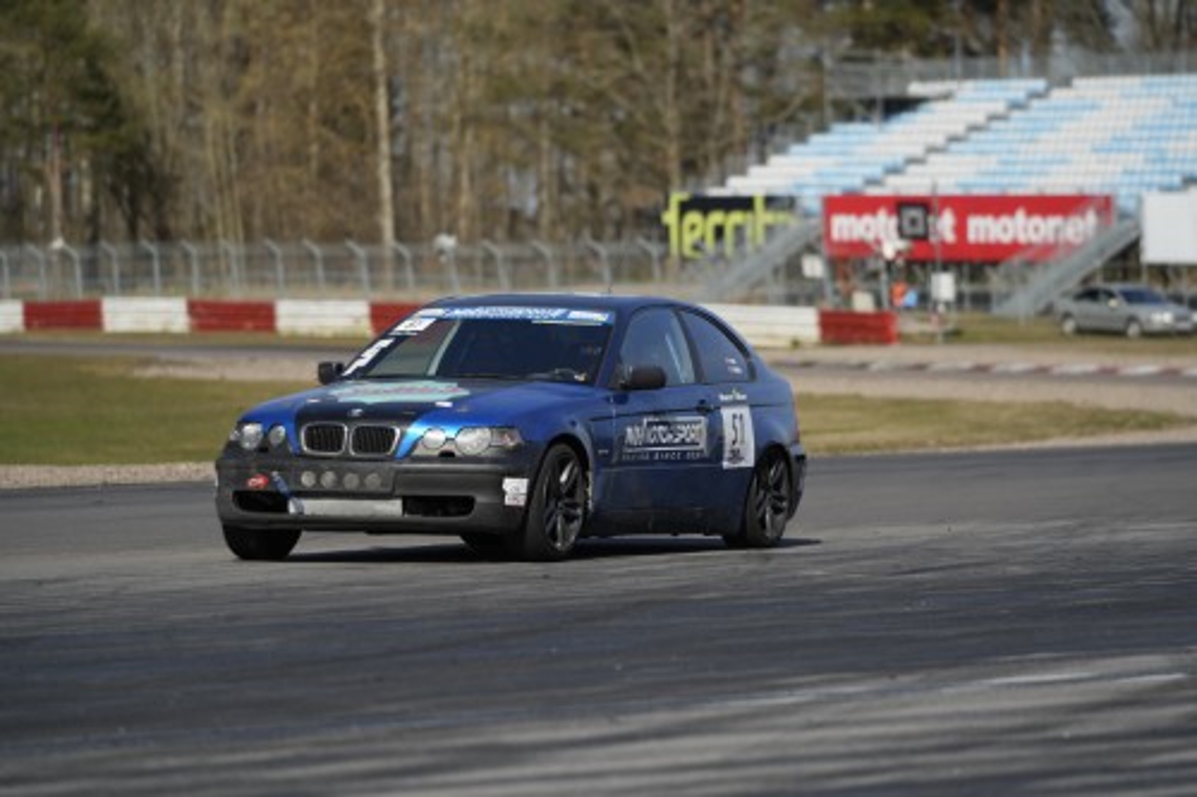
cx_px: 598
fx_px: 6647
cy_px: 398
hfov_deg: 10.3
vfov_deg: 6.9
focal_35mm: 200
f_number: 3.5
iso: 125
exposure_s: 1/1000
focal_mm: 200
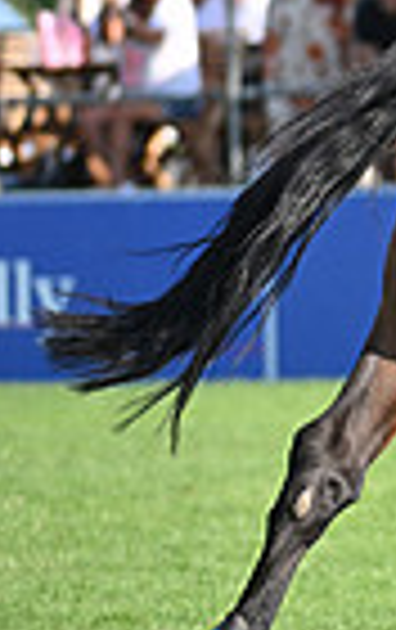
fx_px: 14480
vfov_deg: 2.5
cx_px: 1071
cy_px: -218
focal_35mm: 842
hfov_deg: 1.6
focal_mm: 200
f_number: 4.5
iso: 400
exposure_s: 1/1250
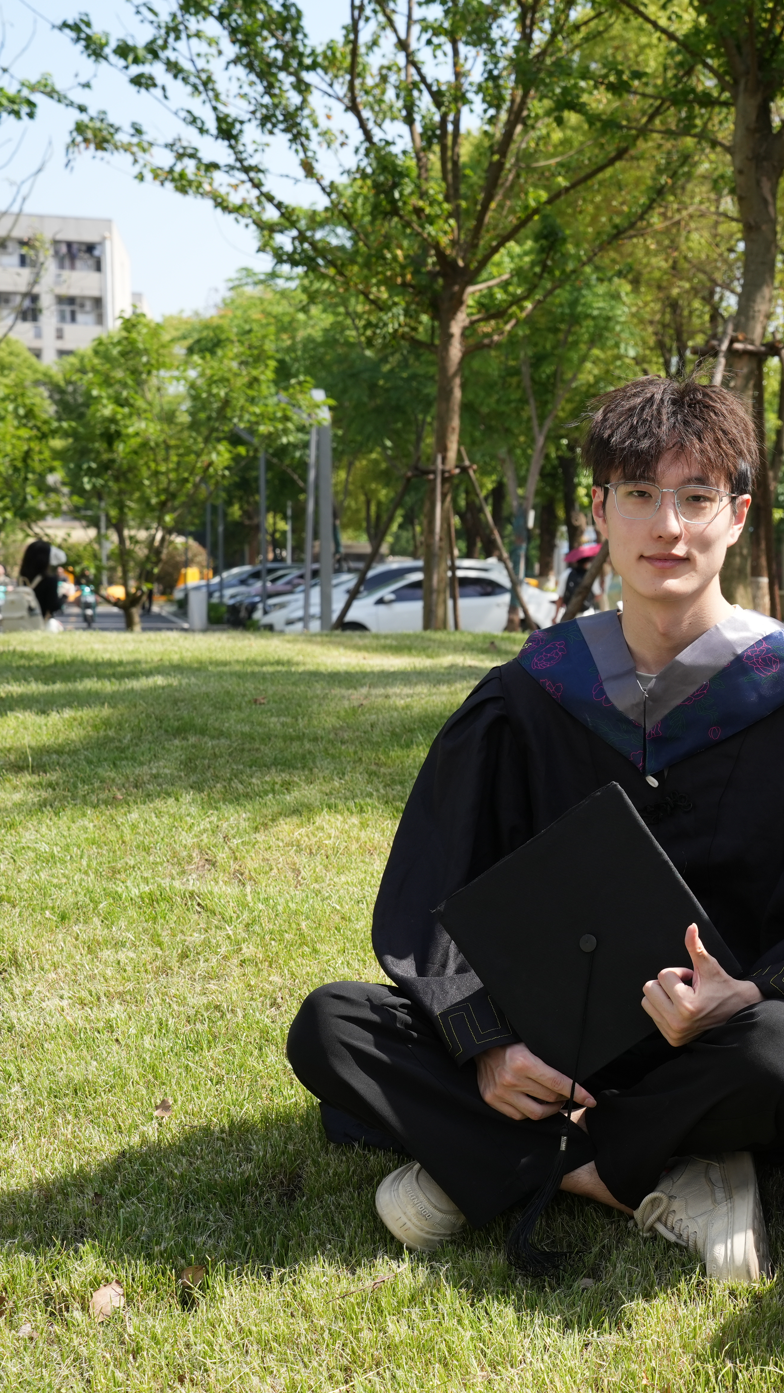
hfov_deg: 18.0
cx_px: 974
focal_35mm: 63
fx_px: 2328
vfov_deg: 33.3
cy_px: 697
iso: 200
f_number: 7.1
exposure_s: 1/250
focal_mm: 40
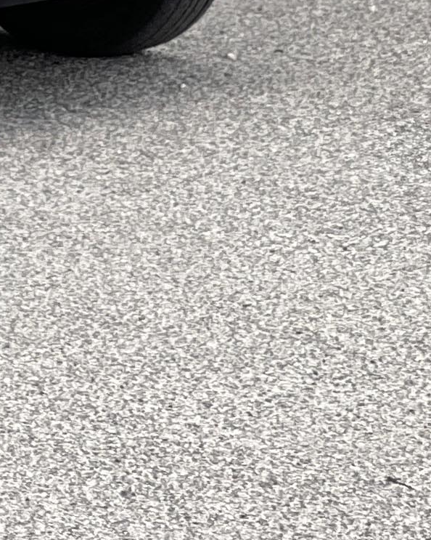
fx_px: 5408
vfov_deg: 5.6
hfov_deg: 4.4
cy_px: -385
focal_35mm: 339
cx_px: -668
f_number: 2.2
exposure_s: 1/121
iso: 25
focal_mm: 7.5
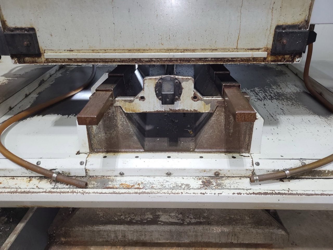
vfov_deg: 53.1
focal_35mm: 26
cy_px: 125
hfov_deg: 67.3
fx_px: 250
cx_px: 166
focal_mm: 5.4
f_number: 1.8
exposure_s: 1/24
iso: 100
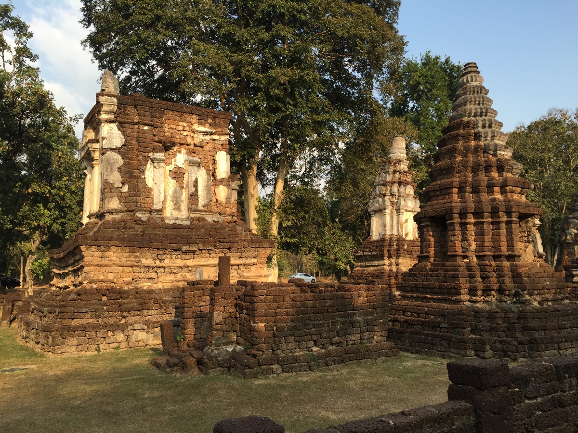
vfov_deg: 48.2
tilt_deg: +7.2
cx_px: 289
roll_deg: -0.3
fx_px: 484
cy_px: 216
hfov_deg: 61.7
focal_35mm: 29
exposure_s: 1/694
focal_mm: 4.15
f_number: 2.2
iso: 32
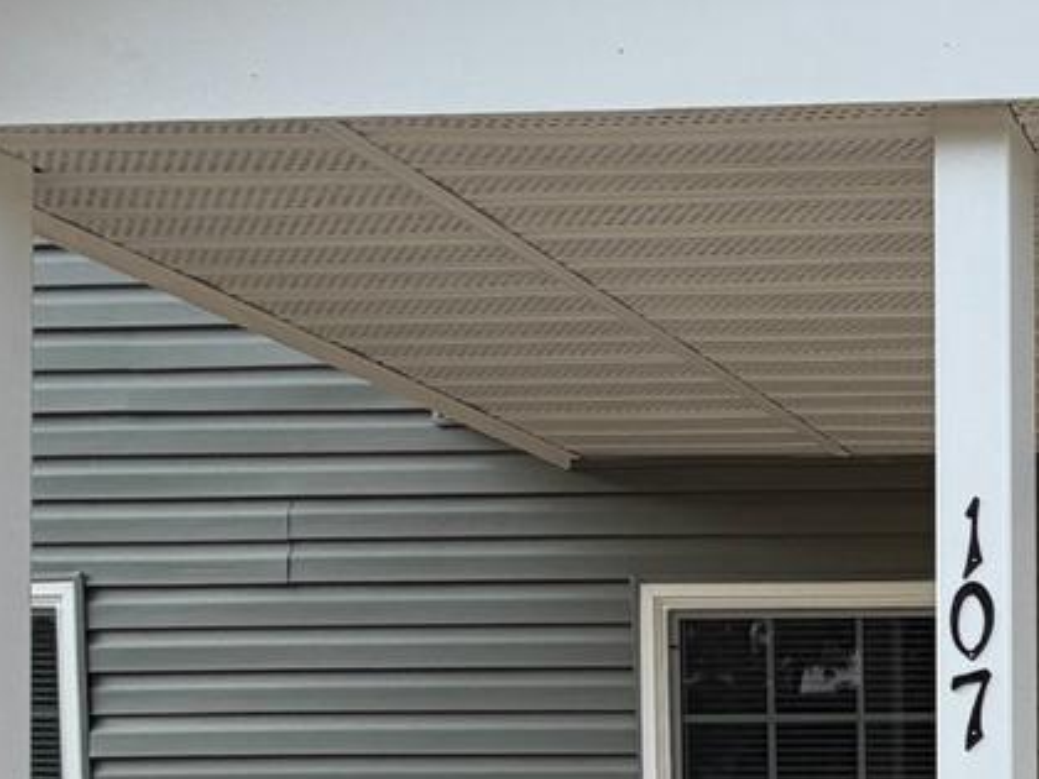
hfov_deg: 28.5
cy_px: 898
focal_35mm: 48
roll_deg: +0.4
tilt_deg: +0.1
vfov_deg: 27.2
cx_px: 1494
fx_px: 1441
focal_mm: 2.22
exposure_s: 1/564
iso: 40
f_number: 2.2
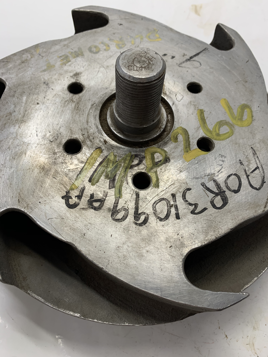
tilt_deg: -62.4
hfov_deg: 53.1
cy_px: 178
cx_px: 134
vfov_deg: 67.3
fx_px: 268
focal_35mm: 26
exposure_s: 1/121
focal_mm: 4.25
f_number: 1.8
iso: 40
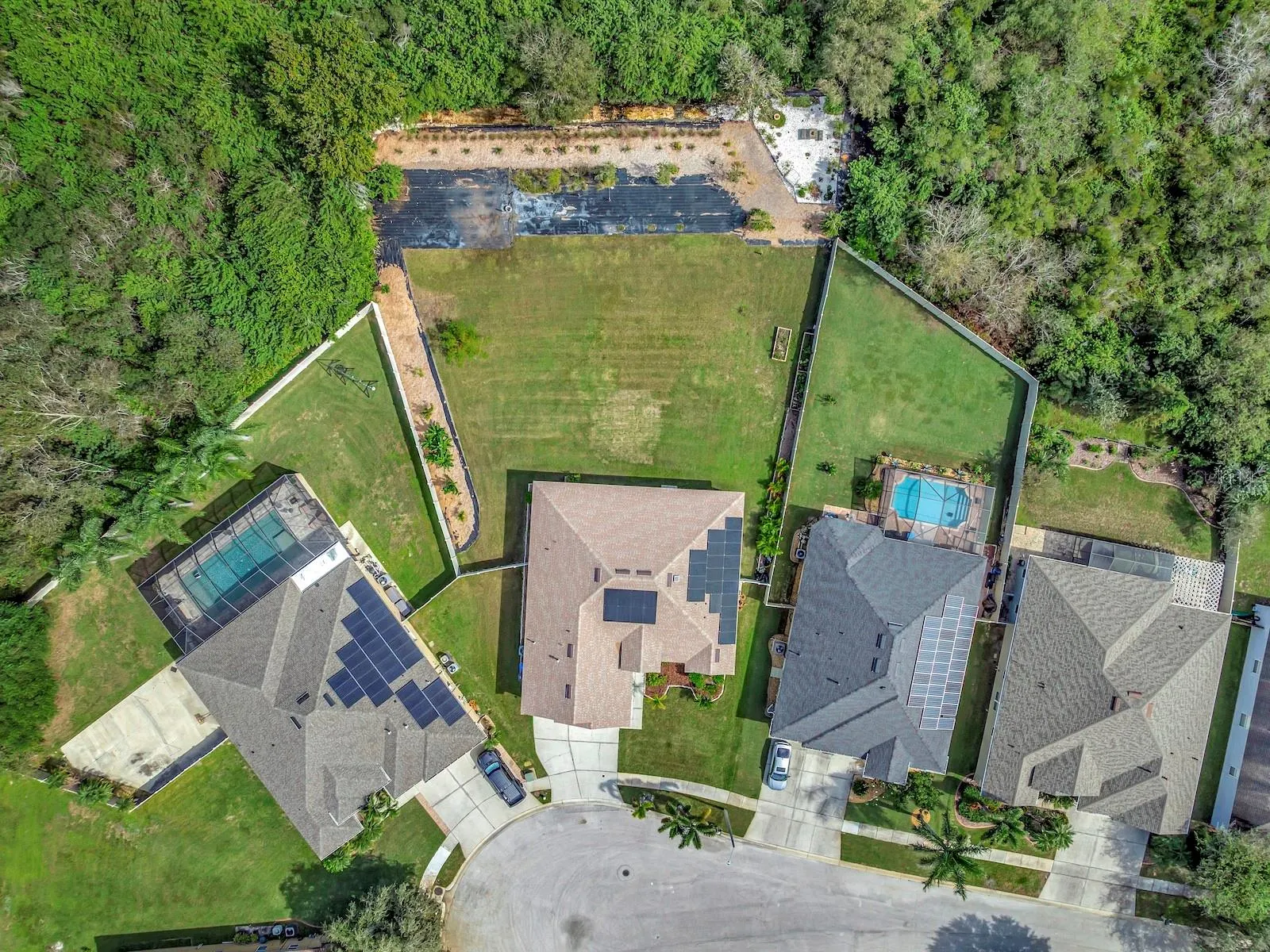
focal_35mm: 24
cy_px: 476
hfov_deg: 71.6
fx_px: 881
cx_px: 635
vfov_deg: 56.8
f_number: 2.8
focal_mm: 12.29
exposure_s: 1/1250
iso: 100
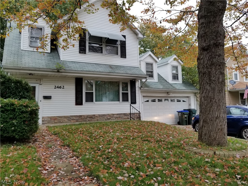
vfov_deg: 53.1
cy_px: 93
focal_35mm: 26
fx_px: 186
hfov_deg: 67.3
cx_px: 124
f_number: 1.7
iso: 50
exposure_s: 1/93
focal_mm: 4.25
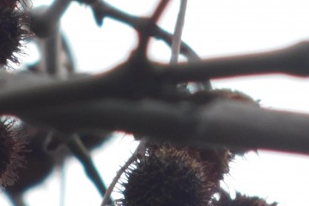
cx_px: -130
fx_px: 23834
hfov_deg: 0.7
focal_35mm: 2777
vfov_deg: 0.5
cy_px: -28
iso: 140
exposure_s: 1/250
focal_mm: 160
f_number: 6.5
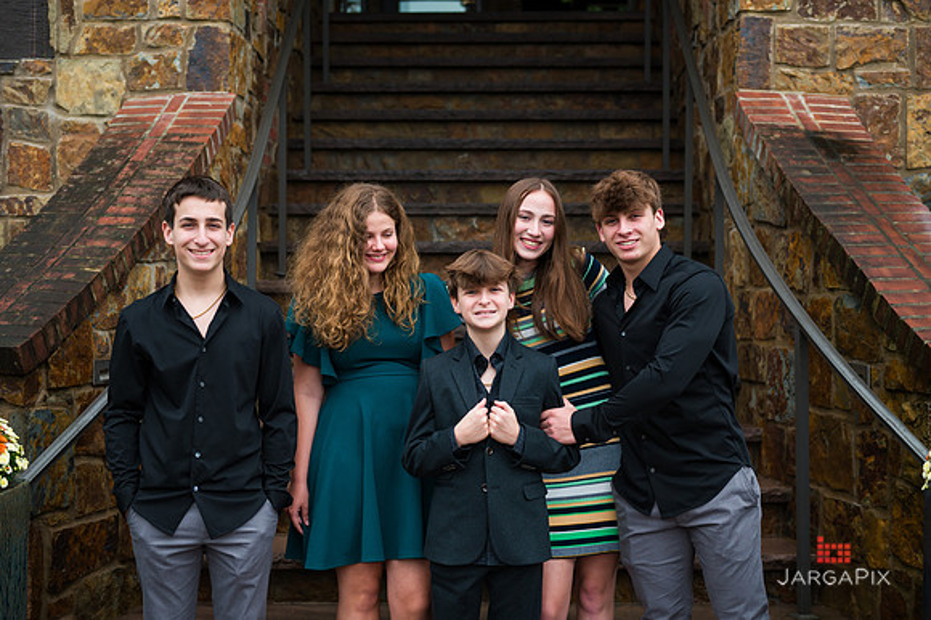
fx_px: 1404
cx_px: 466
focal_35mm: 54
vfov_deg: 24.9
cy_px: 302
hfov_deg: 36.7
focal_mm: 52
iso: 320
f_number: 4
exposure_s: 1/500
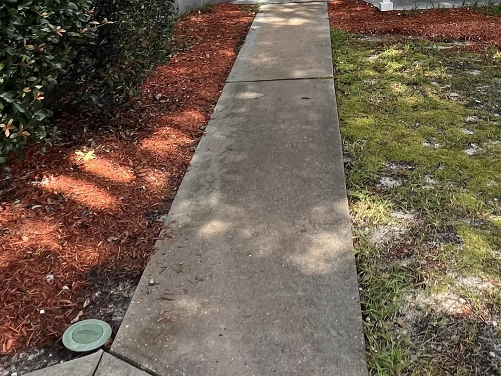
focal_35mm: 42
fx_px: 608
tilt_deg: +4.8
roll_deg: -0.1
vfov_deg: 28.0
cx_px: 418
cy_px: -119
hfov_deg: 42.3
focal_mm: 1.57
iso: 32
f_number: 1.8
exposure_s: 1/190
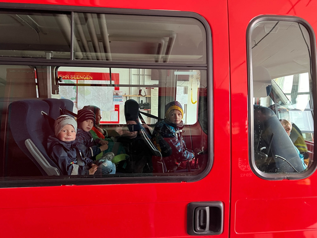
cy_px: 119
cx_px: 158
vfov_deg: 53.1
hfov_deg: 67.3
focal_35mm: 26
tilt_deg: -4.6
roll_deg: -1.1
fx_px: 238
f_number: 1.5
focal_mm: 5.7
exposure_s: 1/55
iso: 500
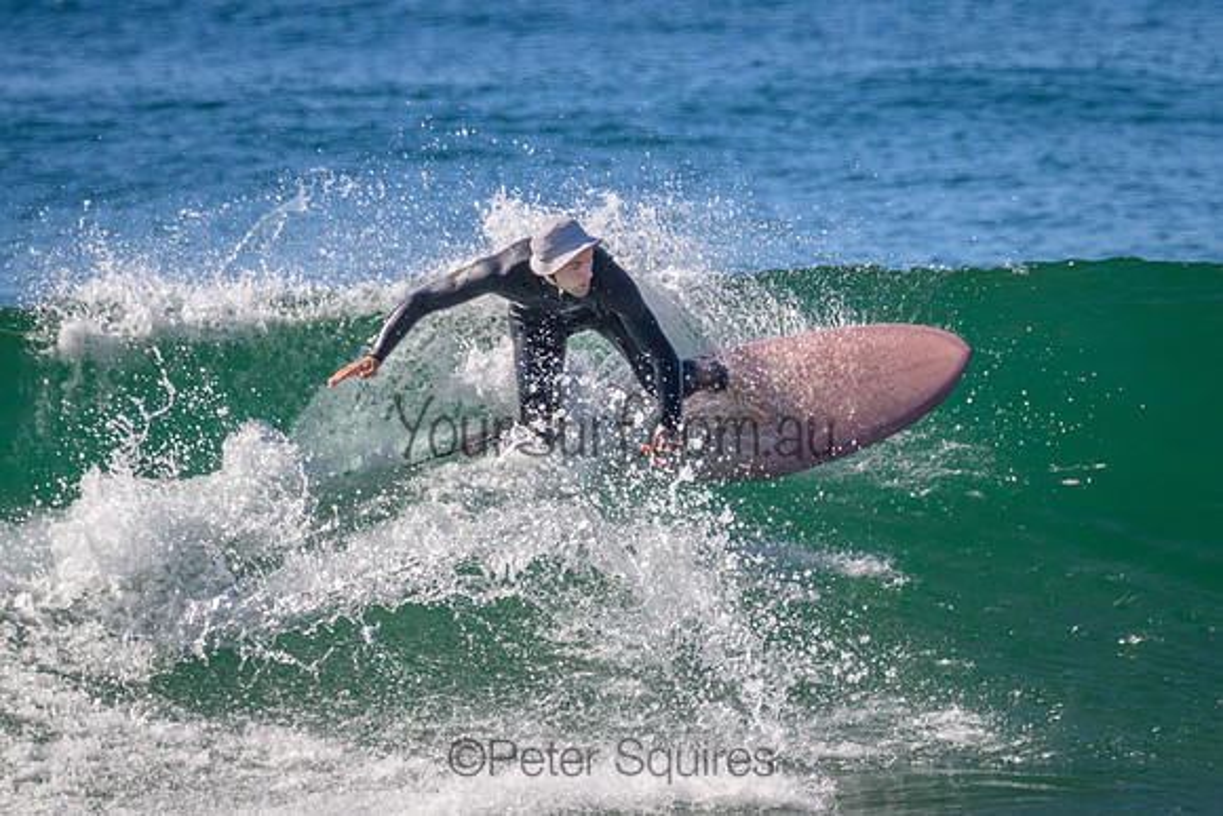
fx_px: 35791
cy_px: 279
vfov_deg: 1.3
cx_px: 805
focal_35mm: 1053
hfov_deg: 2.0
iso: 1250
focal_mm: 800
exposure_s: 1/1600
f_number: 11
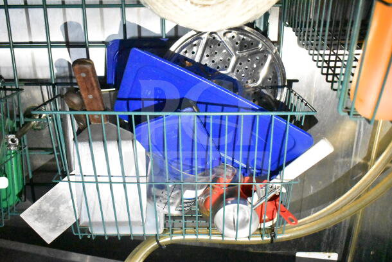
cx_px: 196
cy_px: 131
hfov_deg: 57.2
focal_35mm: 33
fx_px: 359
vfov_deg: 40.0
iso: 25600
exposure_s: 1/30
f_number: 3.8
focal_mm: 22
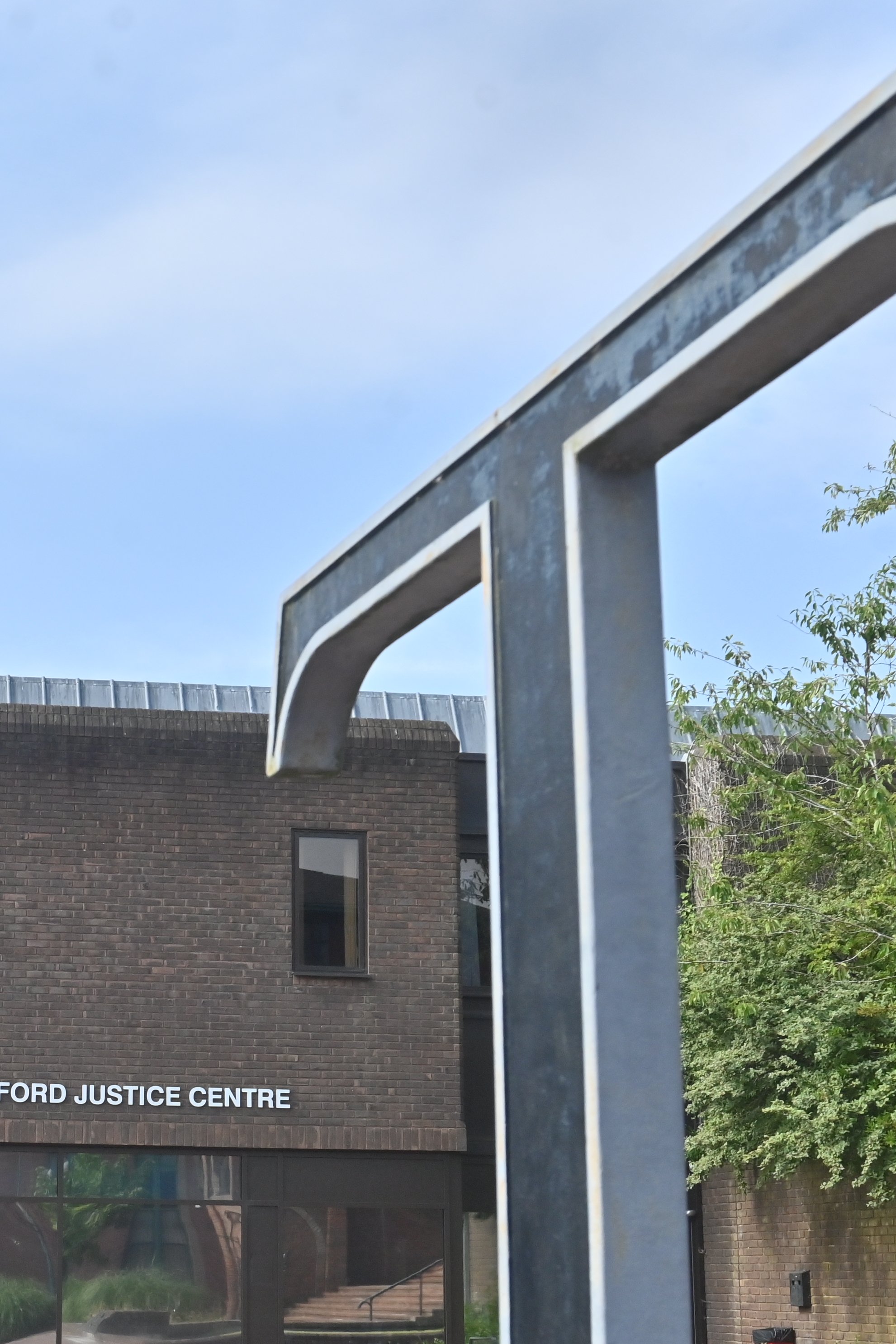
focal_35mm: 59
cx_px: 72
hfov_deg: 22.4
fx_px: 2202
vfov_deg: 33.7
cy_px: 879
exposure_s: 1/2500
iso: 640
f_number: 5.6
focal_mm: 29
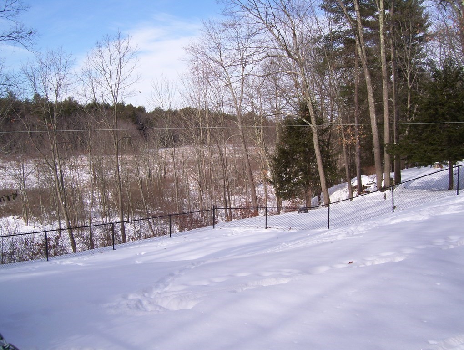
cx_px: 232
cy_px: 175
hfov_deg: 51.3
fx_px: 483
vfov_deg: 39.7
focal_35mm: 36
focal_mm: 6
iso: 80
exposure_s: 1/640
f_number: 4.8
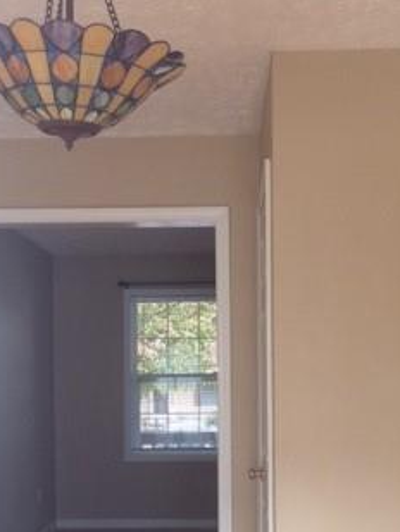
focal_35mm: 60
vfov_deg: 31.6
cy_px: 399
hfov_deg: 24.4
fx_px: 924
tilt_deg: -3.1
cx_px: 172
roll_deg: +1.2
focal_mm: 4.15
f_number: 2.2
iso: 32
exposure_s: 1/43
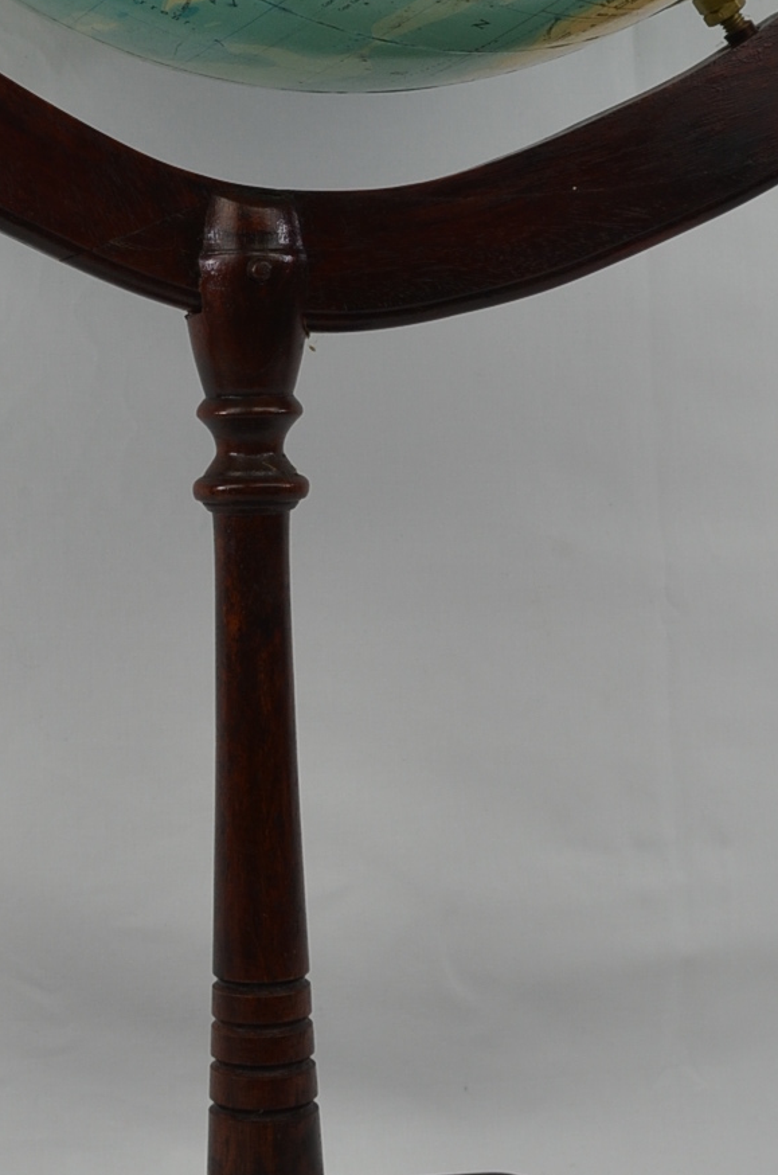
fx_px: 3028
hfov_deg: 14.6
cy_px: 173
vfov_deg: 21.6
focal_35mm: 93
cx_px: 274
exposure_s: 1/125
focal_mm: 22
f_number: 5.6
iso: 250
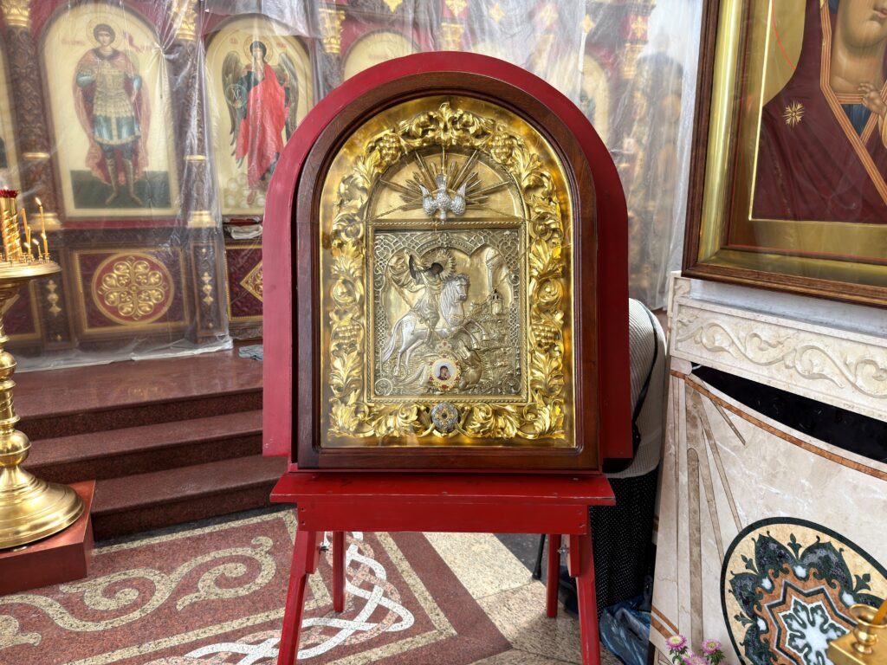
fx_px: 615
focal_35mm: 24
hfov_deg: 71.6
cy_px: 332
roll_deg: +0.4
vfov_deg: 56.8
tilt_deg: -12.2
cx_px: 444
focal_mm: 6.76
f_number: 1.78
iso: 100
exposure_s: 1/115
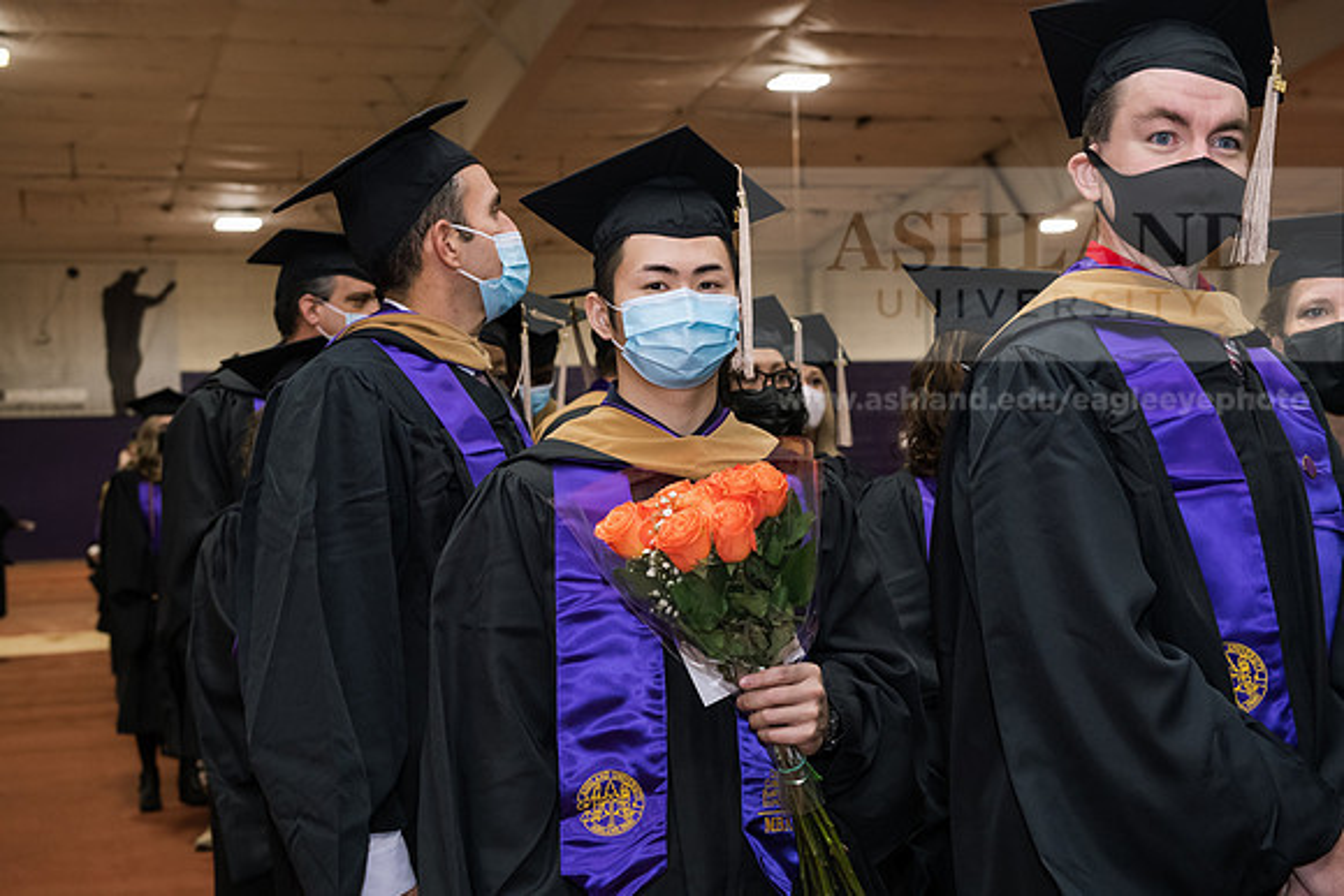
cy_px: 448
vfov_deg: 24.2
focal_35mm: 56
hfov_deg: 35.6
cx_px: 672
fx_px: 2091
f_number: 5.6
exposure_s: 1/160
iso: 2500
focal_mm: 56
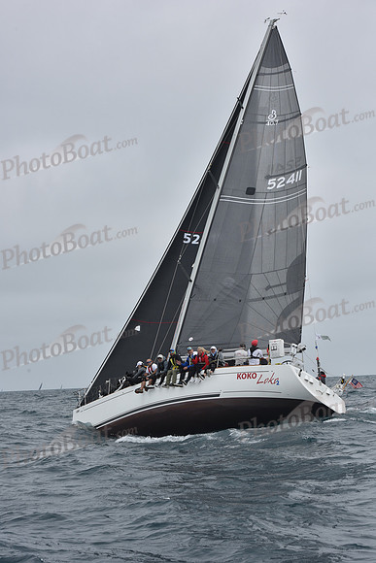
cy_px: 282
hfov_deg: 19.5
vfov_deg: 28.8
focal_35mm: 70
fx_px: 1096
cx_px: 188
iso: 250
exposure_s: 1/800
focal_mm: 70
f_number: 10
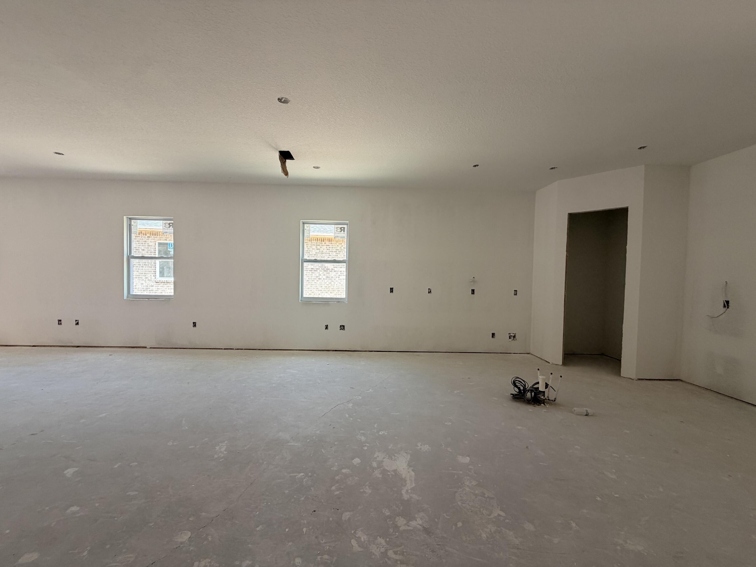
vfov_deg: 85.7
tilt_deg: -2.0
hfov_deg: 102.1
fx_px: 306
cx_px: 378
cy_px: 284
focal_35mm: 14
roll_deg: -1.2
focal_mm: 2.22
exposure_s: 1/121
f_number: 2.2
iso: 100
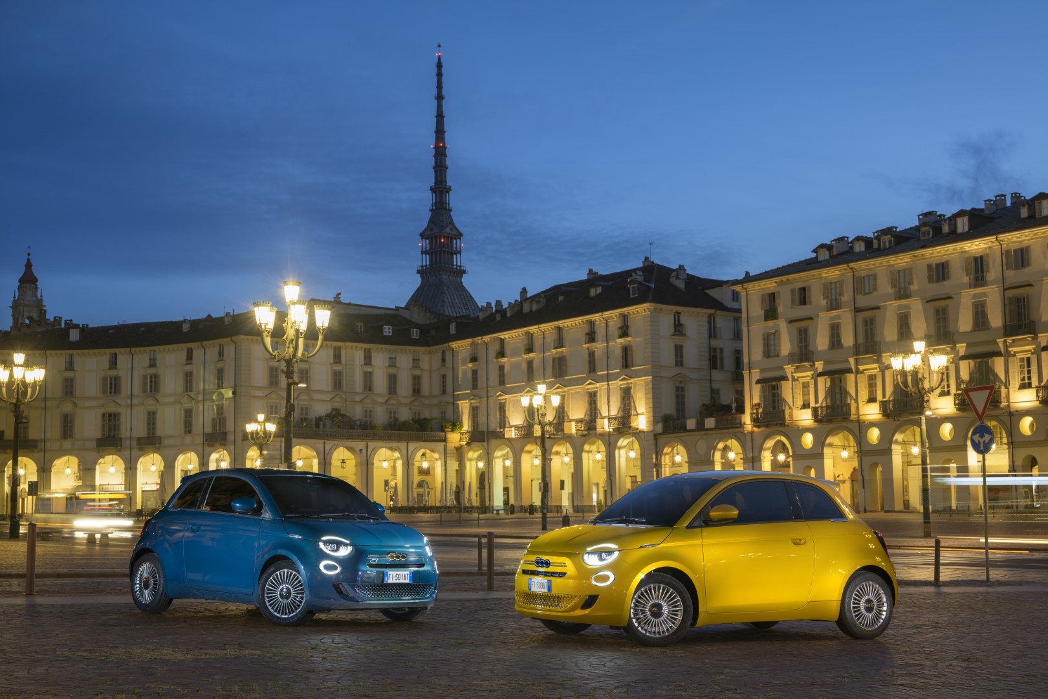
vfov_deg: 27.0
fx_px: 1455
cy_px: 350
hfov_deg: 39.6
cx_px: 524
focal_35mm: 50
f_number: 8
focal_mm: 50
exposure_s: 1.6
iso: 125
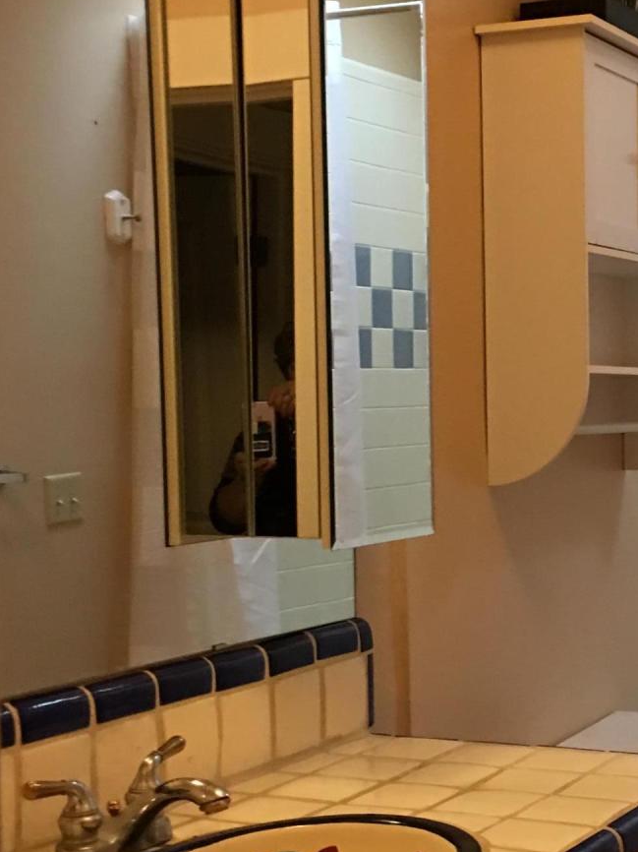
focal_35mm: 67
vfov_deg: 29.0
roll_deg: +0.3
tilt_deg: -2.0
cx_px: 594
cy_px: 456
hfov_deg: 21.4
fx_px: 1647
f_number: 2.2
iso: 80
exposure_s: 1/10
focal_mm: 4.15
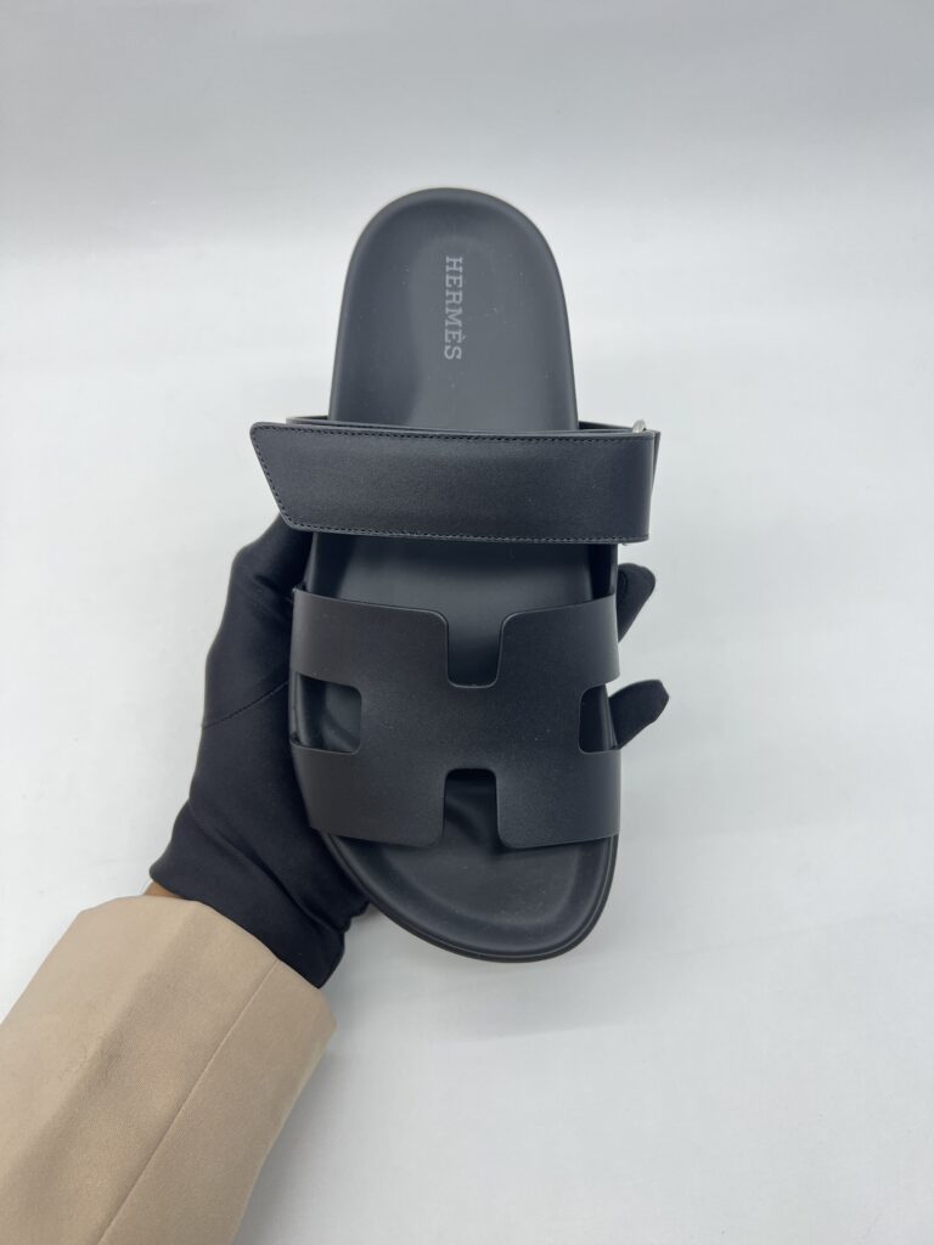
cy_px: 622
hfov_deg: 53.1
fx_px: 935
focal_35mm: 26
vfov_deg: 67.3
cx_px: 467
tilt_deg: -53.9
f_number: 1.5
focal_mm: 5.7
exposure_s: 1/100
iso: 40
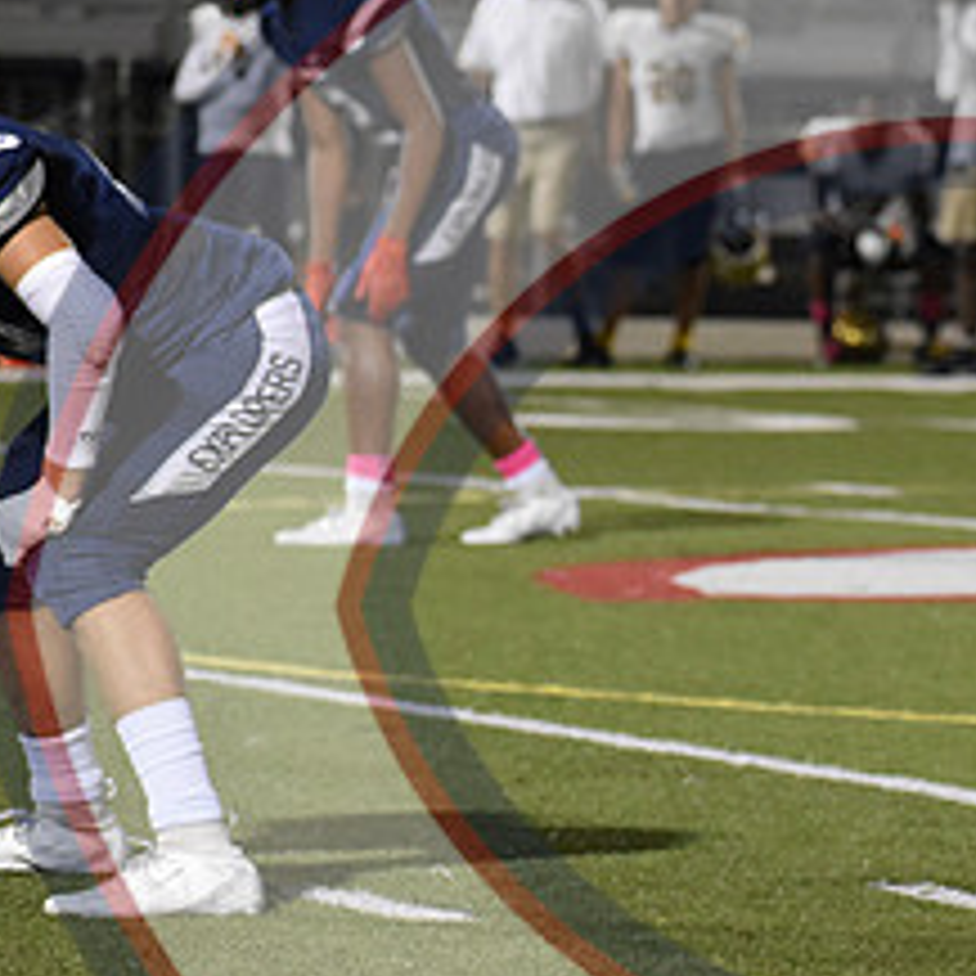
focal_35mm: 460
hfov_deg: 3.8
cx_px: 949
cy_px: 605
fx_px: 14678
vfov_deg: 3.8
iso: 3200
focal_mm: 135
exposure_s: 1/125
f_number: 4.8
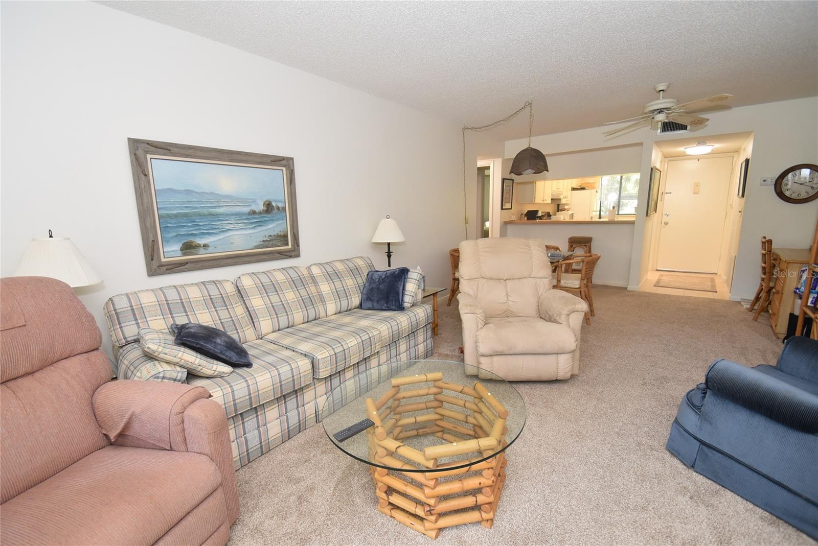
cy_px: 273
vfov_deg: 77.4
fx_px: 341
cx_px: 409
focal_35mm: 15
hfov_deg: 100.4
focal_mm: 10
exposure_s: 1/80
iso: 800
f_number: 4.5
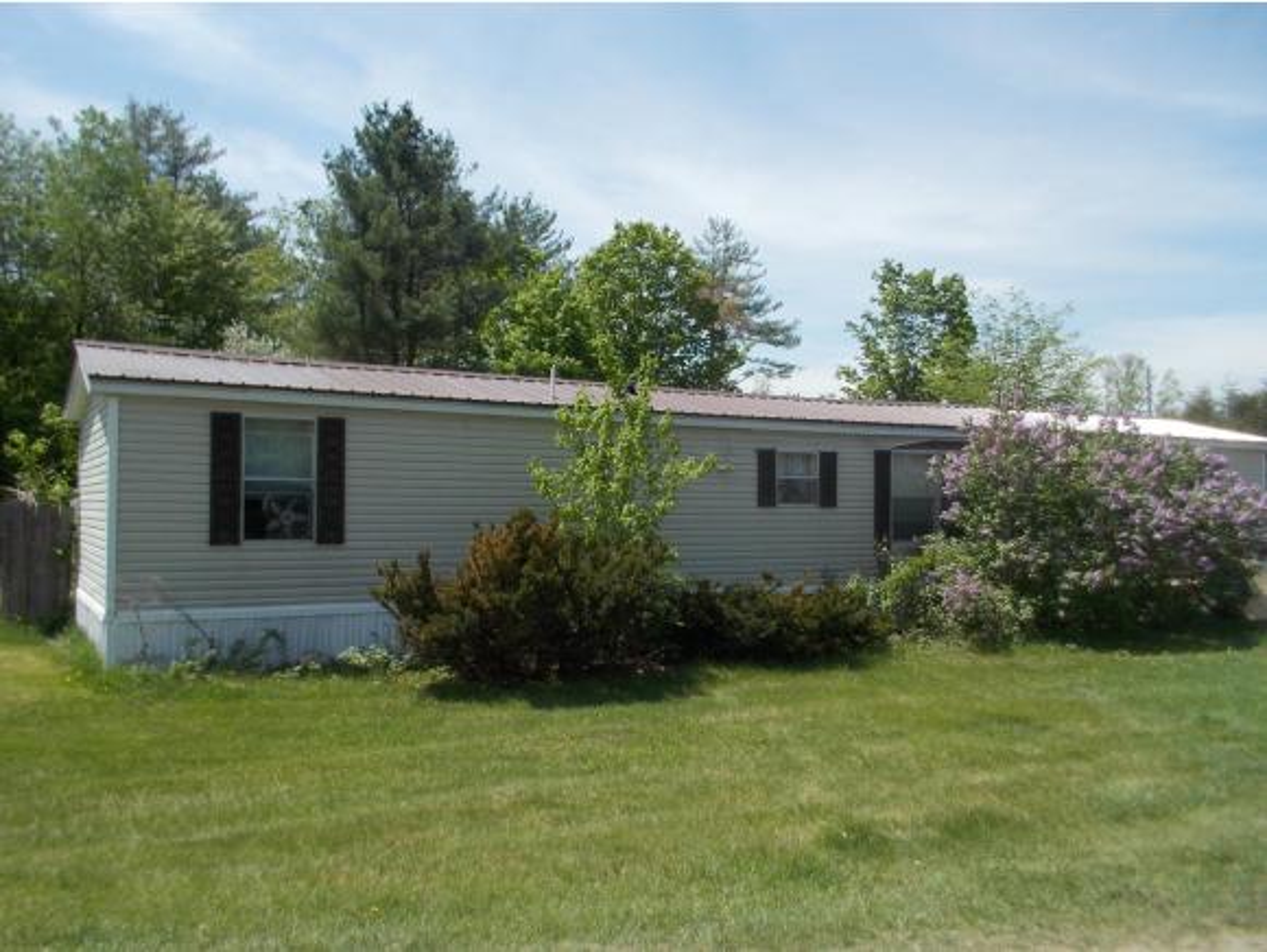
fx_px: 1062
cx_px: 634
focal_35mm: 29
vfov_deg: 48.3
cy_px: 476
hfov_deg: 61.6
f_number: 3.3
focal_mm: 4.1
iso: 80
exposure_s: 1/640
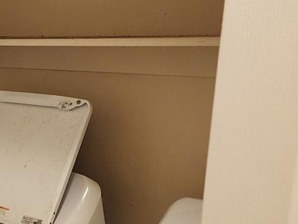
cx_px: -126
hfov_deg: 22.0
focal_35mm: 76
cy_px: 191
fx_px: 654
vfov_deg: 19.1
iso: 800
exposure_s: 1/120
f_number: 1.8
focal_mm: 6.4
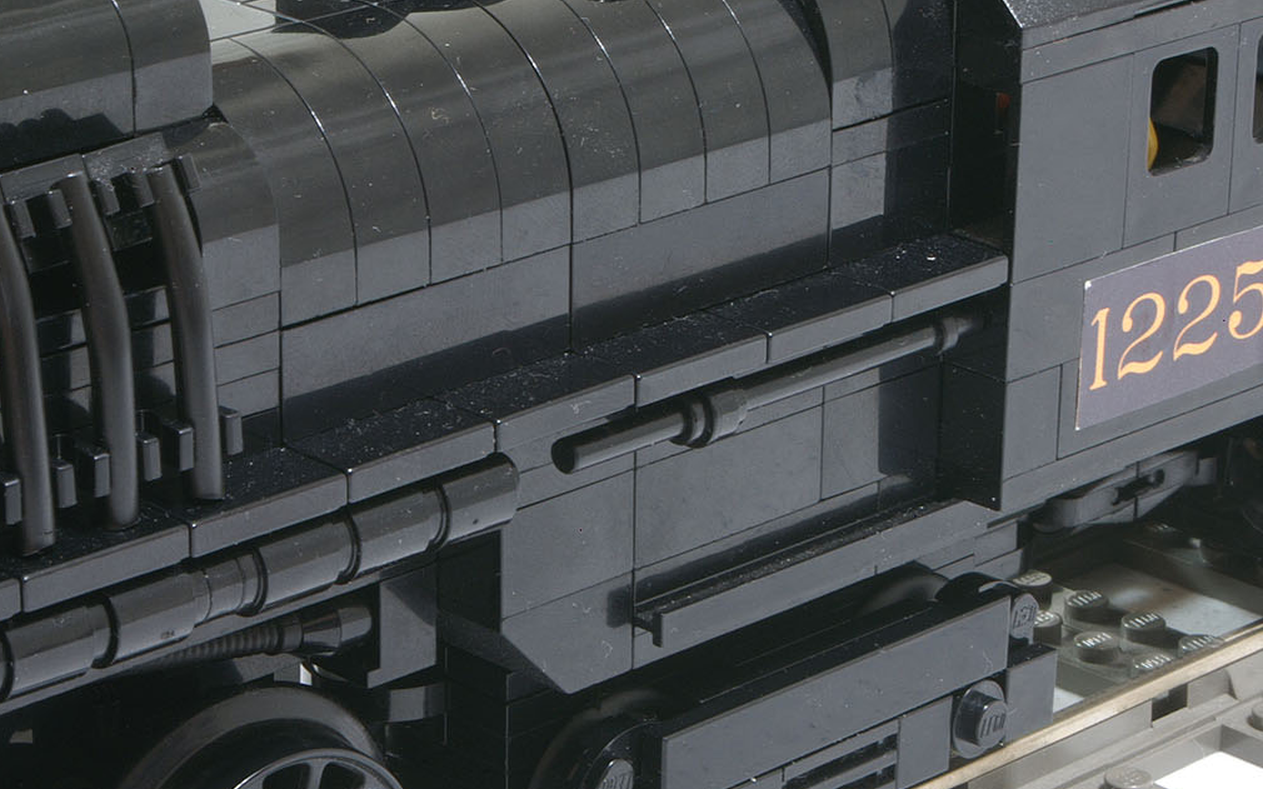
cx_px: 733
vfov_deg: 10.8
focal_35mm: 121
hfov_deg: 17.2
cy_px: 183
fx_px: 4164
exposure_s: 15
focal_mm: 50
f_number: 32
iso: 100
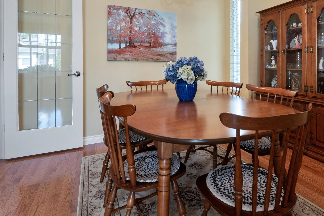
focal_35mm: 21
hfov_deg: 80.8
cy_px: 67
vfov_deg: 57.8
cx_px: 183
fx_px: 189
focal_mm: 10
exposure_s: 1/8
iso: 250
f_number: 9
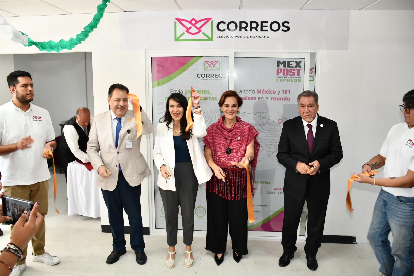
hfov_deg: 67.4
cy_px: 138
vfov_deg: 47.9
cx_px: 207
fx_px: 310
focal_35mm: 27
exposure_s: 1/60
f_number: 4
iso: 640
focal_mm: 18
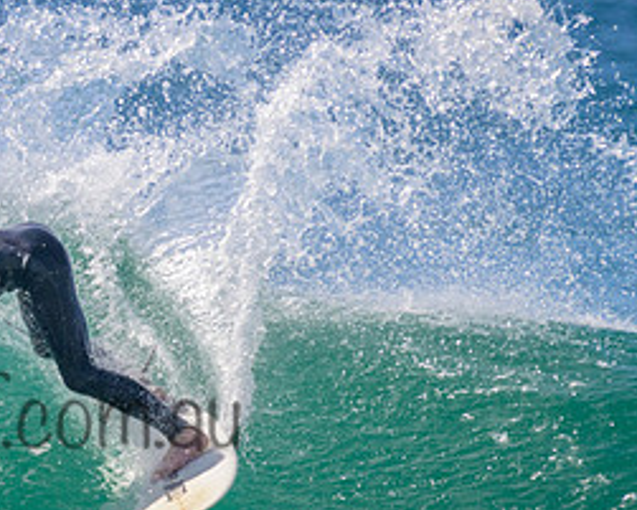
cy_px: 321
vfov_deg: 0.8
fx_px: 37286
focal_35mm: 1977
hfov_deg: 1.0
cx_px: -6
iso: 1100
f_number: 11
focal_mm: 800
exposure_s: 1/1600
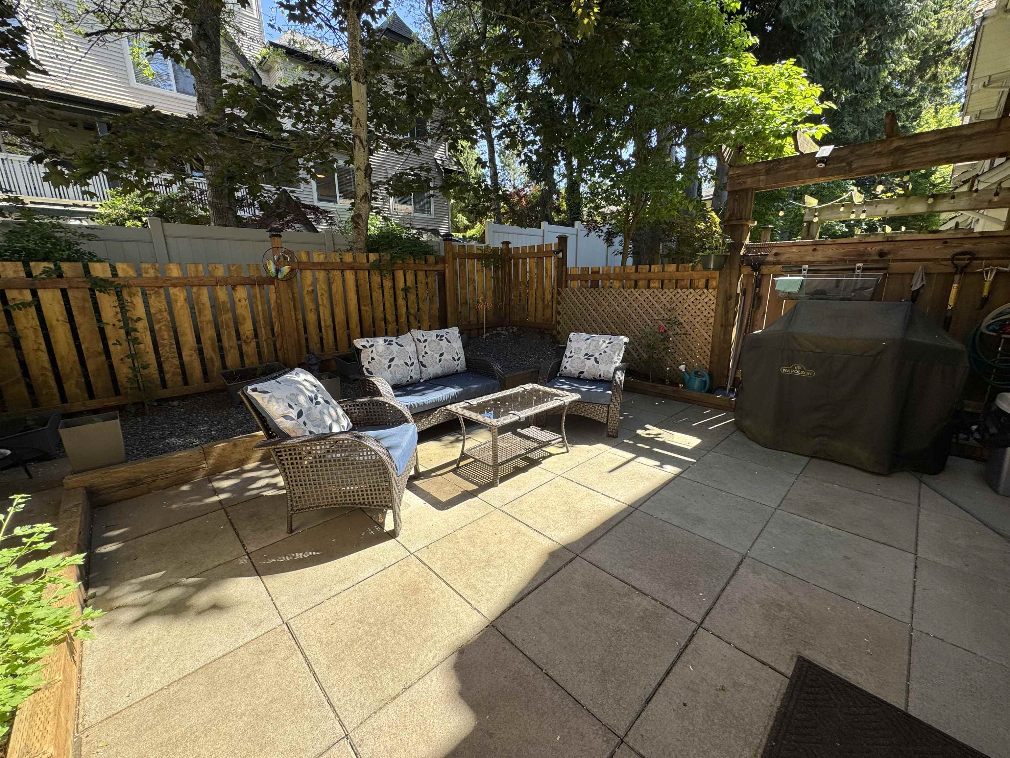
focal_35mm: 14
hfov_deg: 102.1
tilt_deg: -13.7
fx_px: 408
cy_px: 379
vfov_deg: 85.7
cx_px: 505
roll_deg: +0.6
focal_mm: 2.22
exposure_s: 1/213
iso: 40
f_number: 2.2
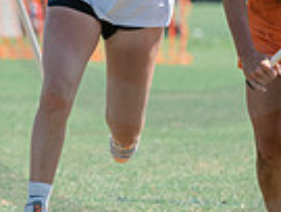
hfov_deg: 1.7
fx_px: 9466
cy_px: -9
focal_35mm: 1163
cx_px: 274
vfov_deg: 1.3
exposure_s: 1/1250
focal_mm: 185
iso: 400
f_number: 4.5
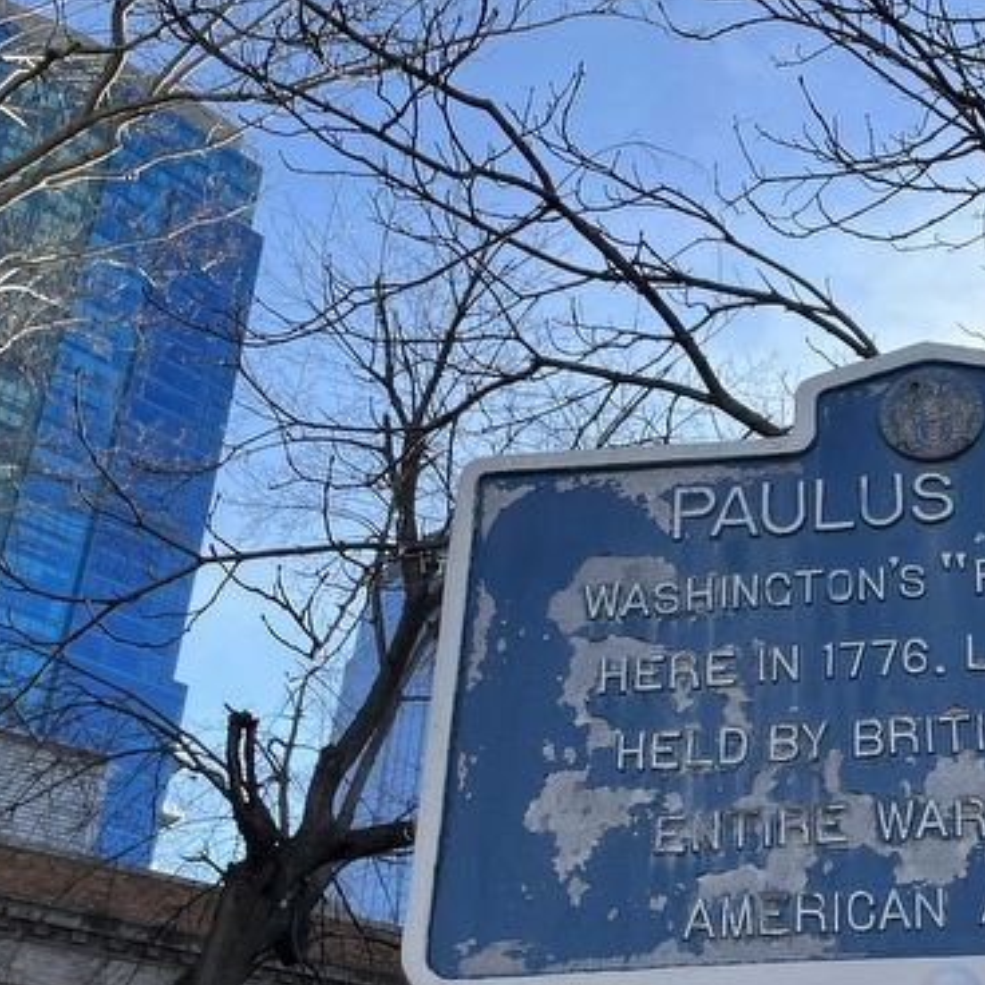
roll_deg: +2.1
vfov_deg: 33.7
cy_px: 653
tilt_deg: +26.4
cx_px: 907
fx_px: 1610
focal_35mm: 50
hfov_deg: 32.2
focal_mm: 5.1
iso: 50
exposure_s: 1/1325
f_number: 1.6
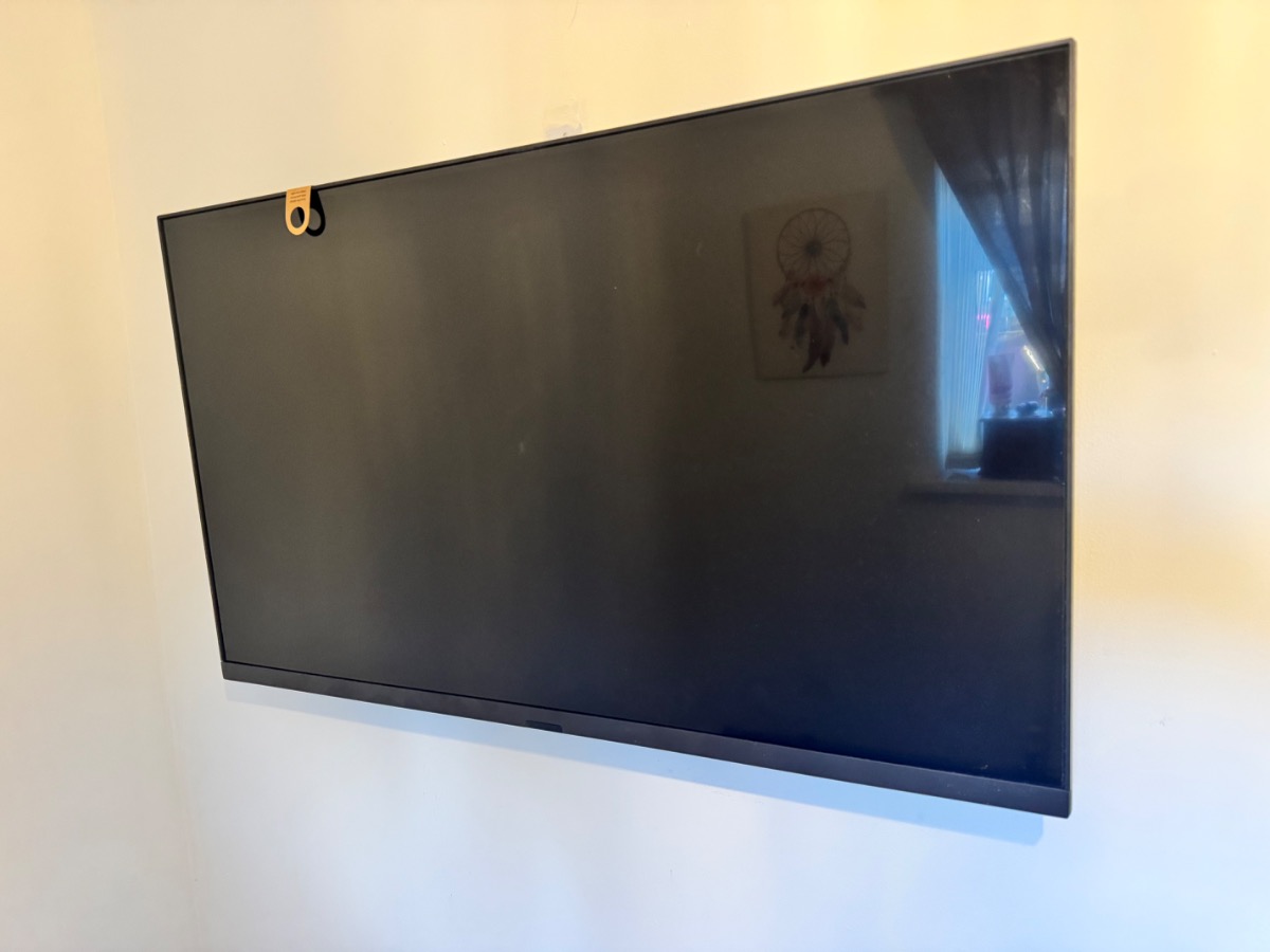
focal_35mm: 24
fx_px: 881
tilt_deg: -7.4
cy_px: 476
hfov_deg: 71.6
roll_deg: +3.7
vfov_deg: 56.8
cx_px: 635
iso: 320
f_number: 1.78
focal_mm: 6.76
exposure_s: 1/50
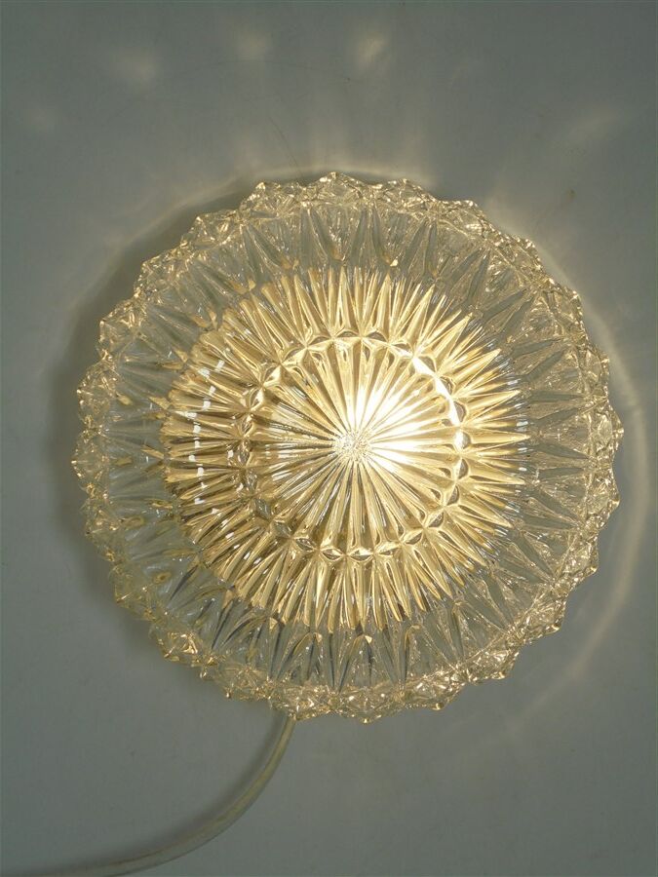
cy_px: 438
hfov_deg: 26.1
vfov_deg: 34.3
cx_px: 329
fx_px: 1419
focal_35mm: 56
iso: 100
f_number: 5.2
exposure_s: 1/125
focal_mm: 10.1
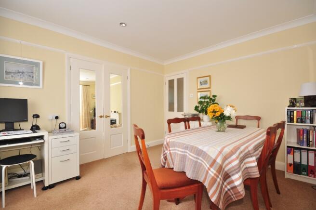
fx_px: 132
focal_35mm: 15
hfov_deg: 100.4
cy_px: 105
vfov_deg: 77.2
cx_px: 158
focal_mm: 10
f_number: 10
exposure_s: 1/4
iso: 200
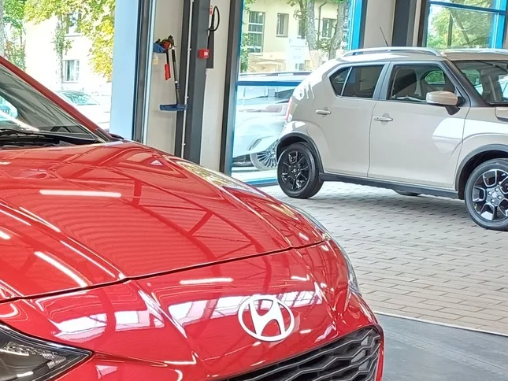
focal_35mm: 62
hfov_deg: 27.3
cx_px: -109
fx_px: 910
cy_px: 245
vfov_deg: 23.6
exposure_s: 1/50
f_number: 1.8
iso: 250
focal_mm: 4.65
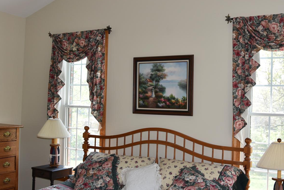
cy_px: 94
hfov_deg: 46.3
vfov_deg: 31.9
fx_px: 331
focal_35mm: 42
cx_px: 158
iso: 800
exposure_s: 1/200
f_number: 5
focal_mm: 24
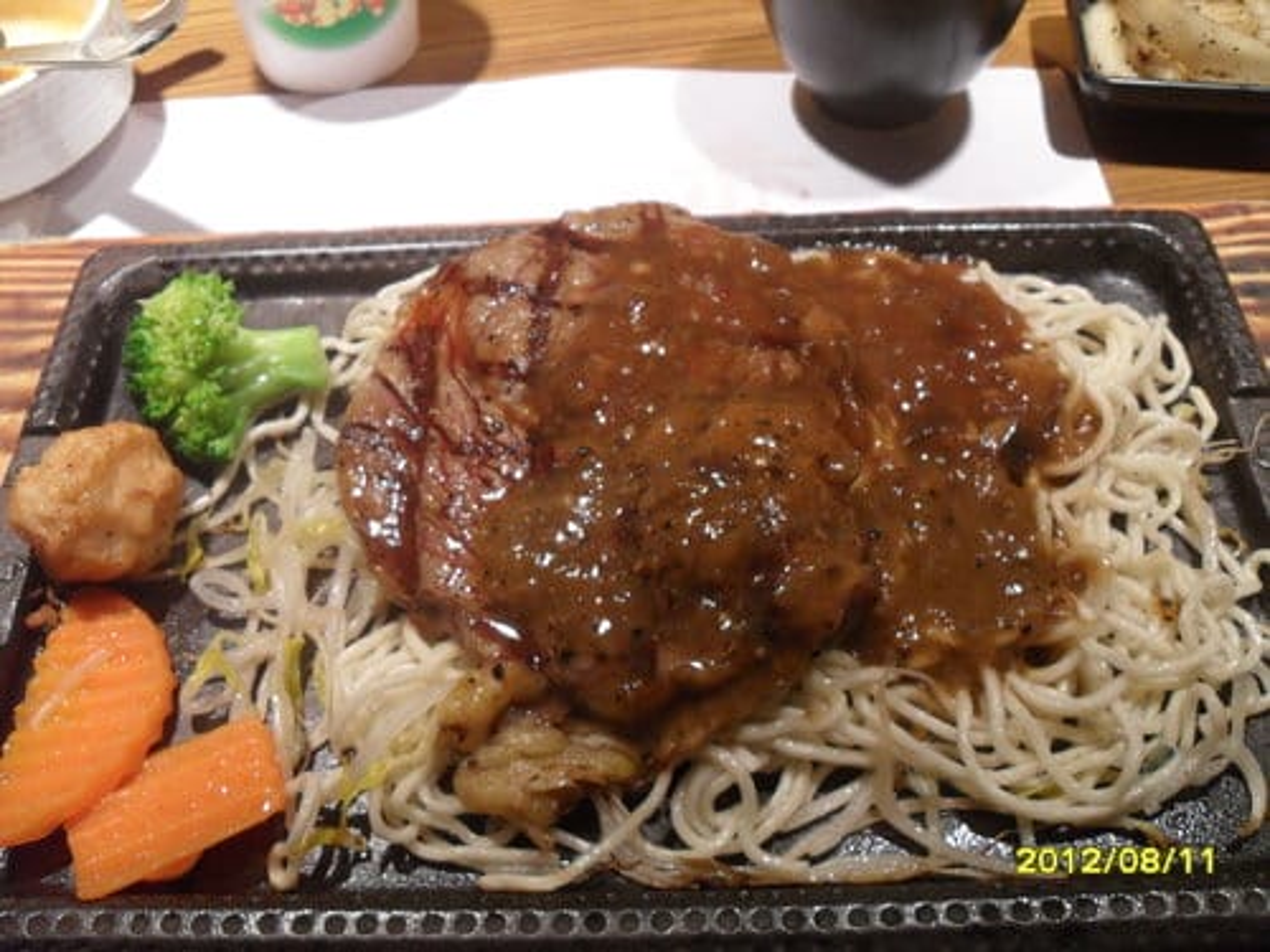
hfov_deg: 52.6
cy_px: 476
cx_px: 635
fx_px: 1284
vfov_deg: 40.7
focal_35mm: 35
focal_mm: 6.2
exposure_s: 1/30
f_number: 2.8
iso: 200
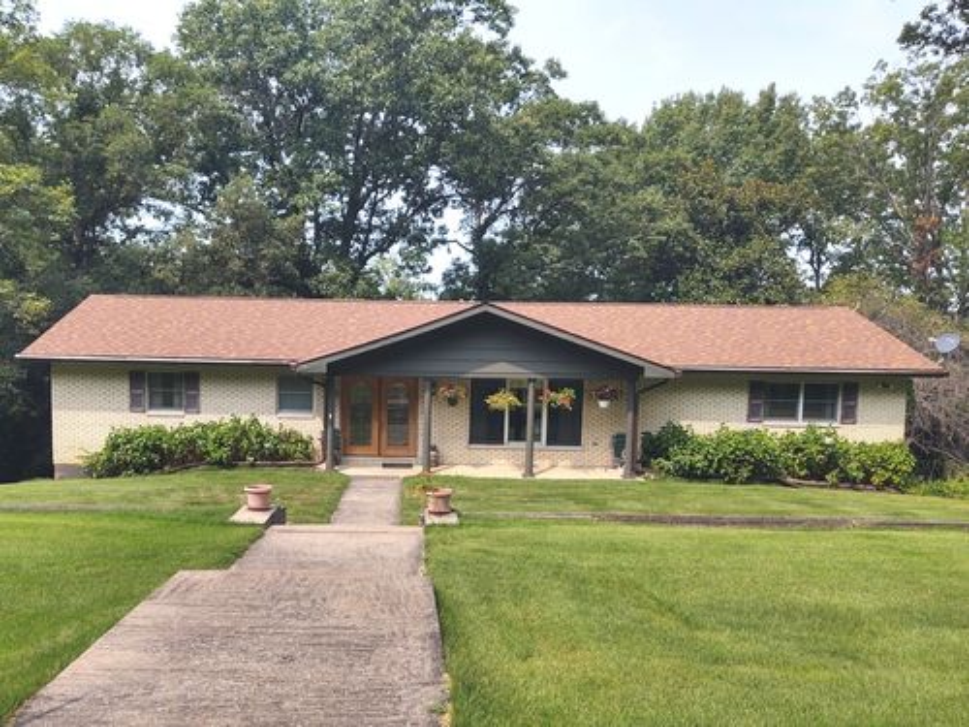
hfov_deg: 65.3
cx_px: 484
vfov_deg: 51.4
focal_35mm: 27
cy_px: 364
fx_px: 756
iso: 100
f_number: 1.7
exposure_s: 1/4458
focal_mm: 4.75
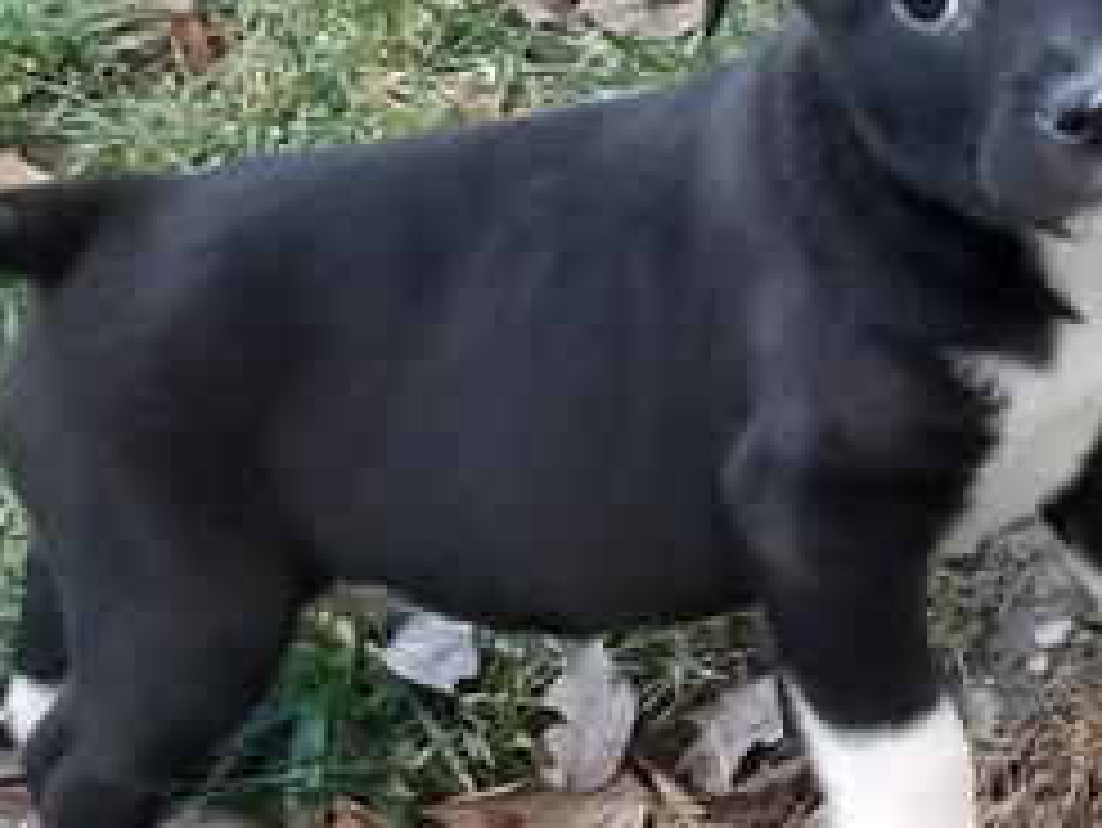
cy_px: 340
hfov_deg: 36.1
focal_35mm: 53
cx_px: 576
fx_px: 1688
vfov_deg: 27.5
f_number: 1.7
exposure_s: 1/120
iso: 100
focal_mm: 4.2
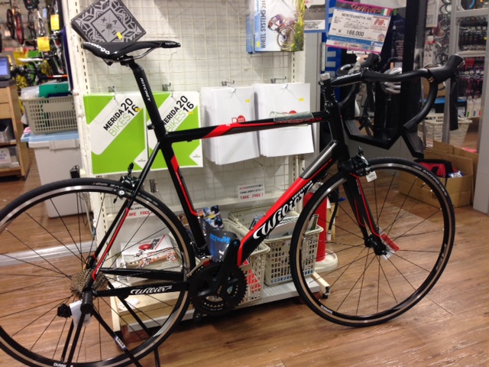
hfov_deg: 55.4
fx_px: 466
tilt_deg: -14.6
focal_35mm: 33
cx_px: 244
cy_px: 184
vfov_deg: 42.9
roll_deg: +1.5
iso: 80
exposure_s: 1/20
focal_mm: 4.12
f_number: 2.4
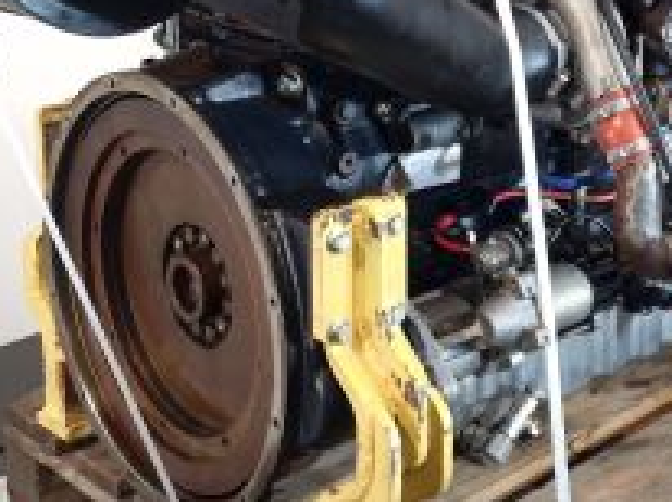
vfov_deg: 21.2
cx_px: 548
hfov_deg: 28.3
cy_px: 16
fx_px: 1299
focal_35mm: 67
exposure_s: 1/50
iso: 125
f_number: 1.8
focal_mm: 6.4
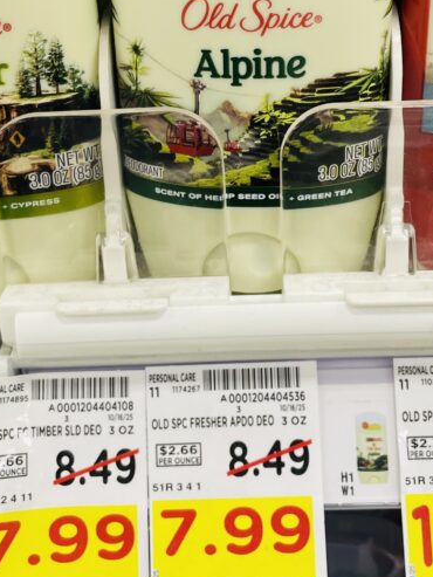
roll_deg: +3.9
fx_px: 900
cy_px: 183
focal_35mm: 54
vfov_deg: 35.1
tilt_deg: -23.1
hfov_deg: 27.0
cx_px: 245
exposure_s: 1/120
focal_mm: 4.2
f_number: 1.6
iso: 125
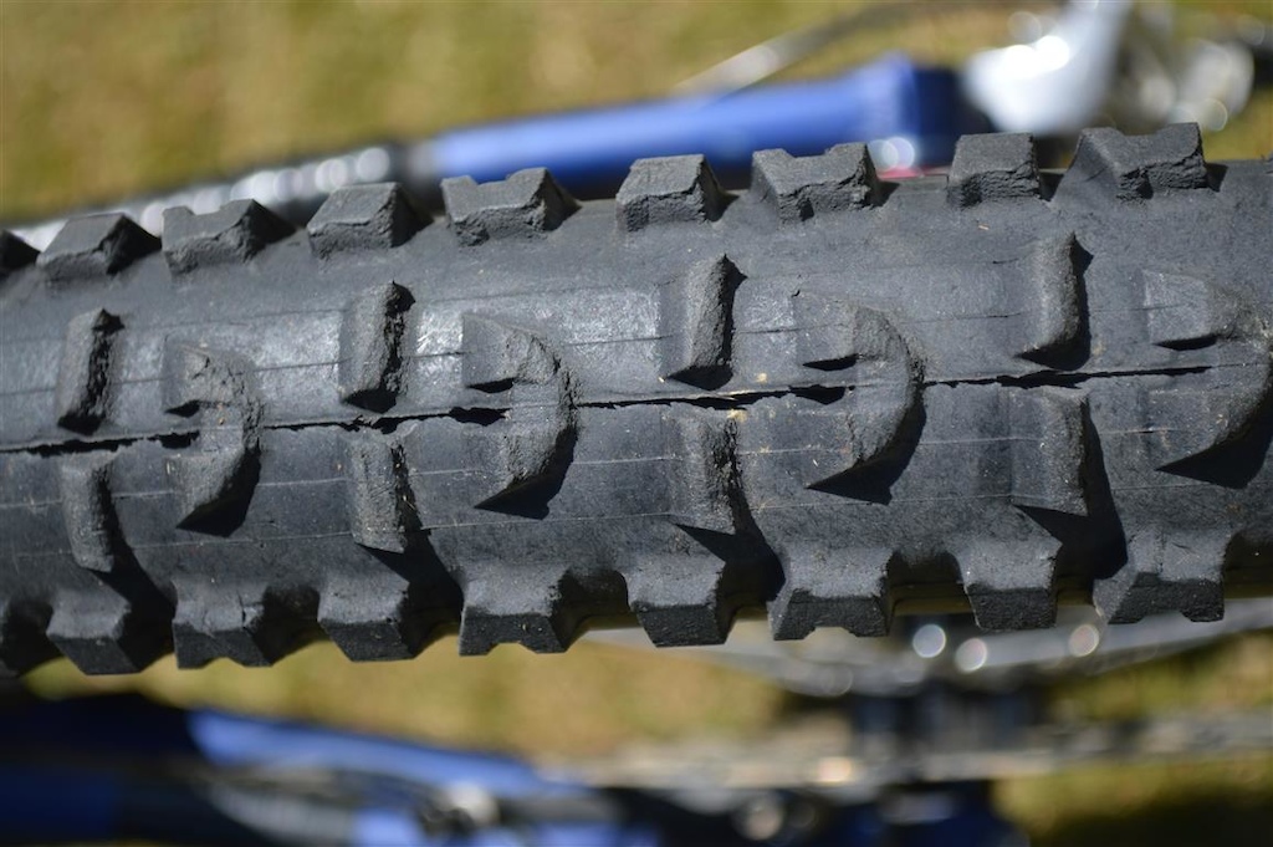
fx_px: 2756
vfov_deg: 17.5
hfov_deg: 26.0
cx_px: 636
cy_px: 424
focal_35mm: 78
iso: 110
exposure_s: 1/125
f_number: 5.6
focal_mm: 52
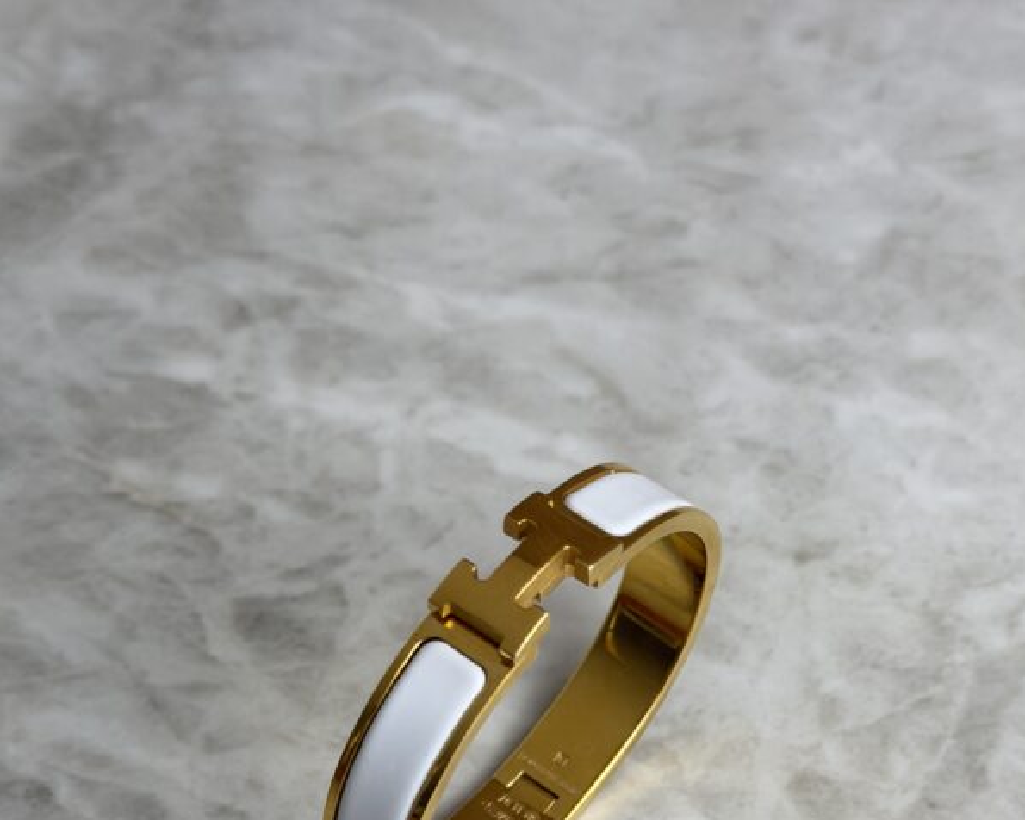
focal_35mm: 63
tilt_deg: -57.3
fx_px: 1911
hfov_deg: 30.0
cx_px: 515
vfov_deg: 23.8
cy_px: 687
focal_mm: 6.76
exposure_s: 1/220
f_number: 1.78
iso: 50
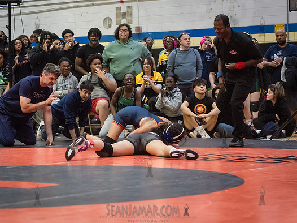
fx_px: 840
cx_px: 174
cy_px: 125
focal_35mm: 98
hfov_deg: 20.0
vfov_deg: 15.1
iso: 8000
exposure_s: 1/400
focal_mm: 80
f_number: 3.5
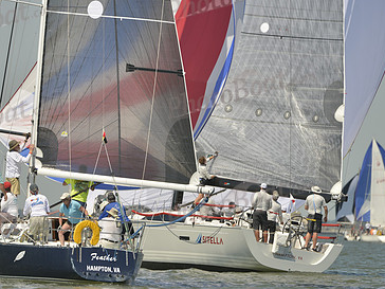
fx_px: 6818
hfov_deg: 3.2
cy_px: 161
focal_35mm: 613
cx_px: 112
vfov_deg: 2.4
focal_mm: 400
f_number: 5.6
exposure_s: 1/1600
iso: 200
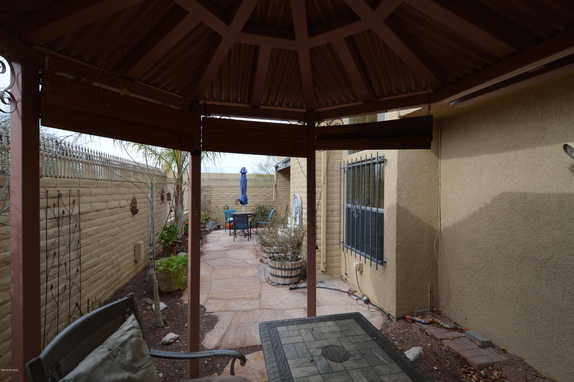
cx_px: 287
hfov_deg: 100.4
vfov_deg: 77.2
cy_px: 191
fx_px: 239
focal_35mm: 15
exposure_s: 1/160
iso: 100
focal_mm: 10
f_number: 6.3
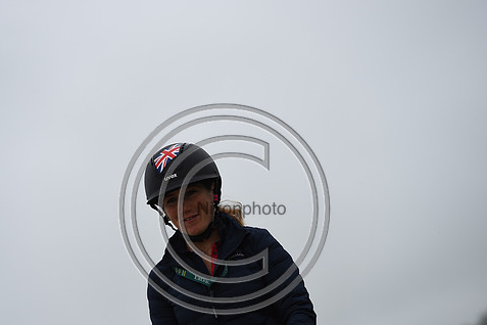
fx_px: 3287
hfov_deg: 8.5
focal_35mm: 243
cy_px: 195
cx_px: 212
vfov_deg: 5.7
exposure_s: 1/800
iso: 200
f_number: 5
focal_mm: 200
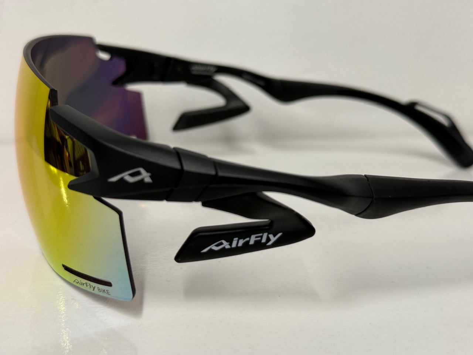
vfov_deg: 30.3
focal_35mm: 48
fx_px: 656
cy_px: 178
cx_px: 236
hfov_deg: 39.7
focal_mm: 6.76
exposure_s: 1/100
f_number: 1.78
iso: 64
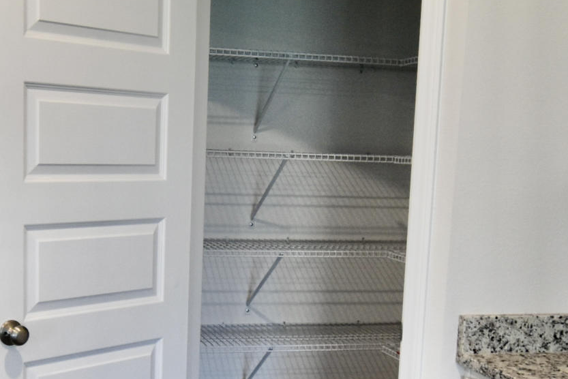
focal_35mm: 54
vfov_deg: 25.0
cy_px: 246
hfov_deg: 36.5
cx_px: 188
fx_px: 852
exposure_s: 1/60
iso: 500
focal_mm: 10
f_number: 4
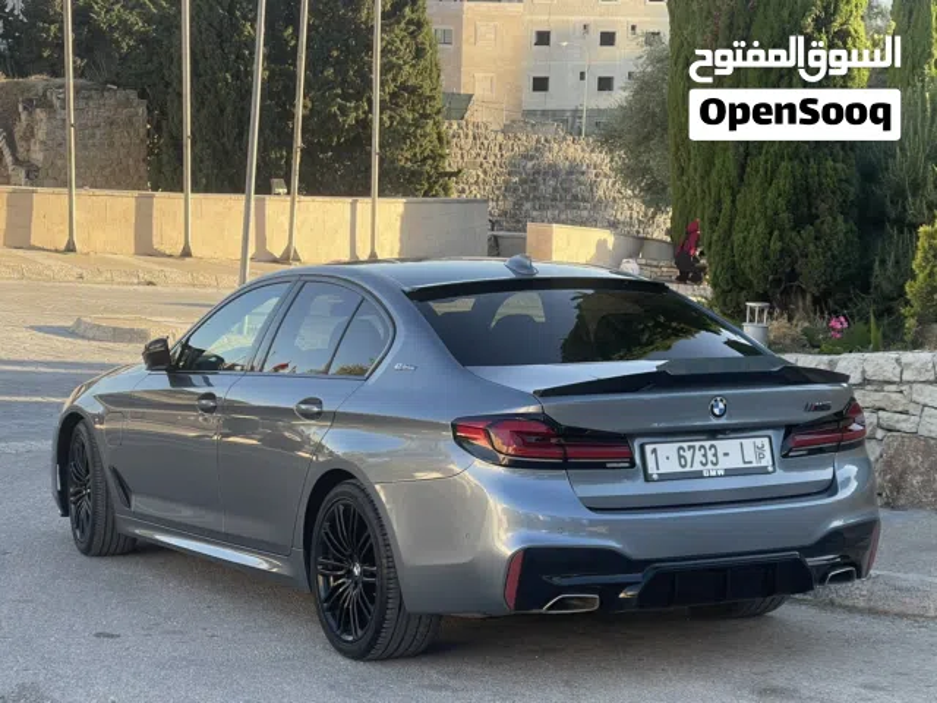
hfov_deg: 30.3
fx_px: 1732
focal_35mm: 64
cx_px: 468
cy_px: 352
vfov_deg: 22.9
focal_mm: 7.5
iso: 20
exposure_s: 1/135
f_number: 2.2
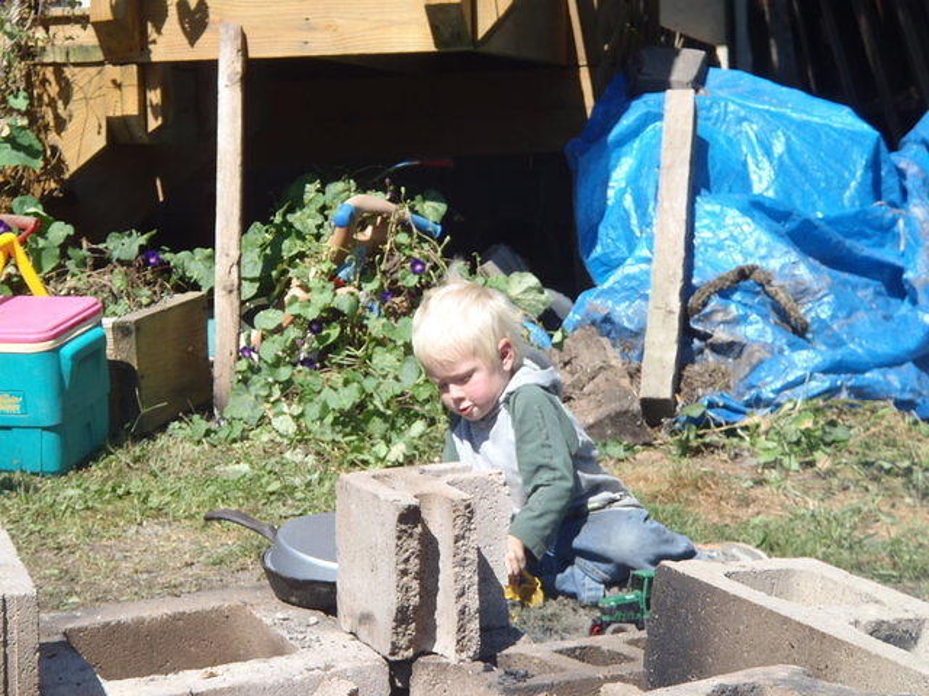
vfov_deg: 18.0
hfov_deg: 23.8
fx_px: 2201
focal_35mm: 82
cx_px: 464
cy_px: 348
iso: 64
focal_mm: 14.67
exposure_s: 1/250
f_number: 5
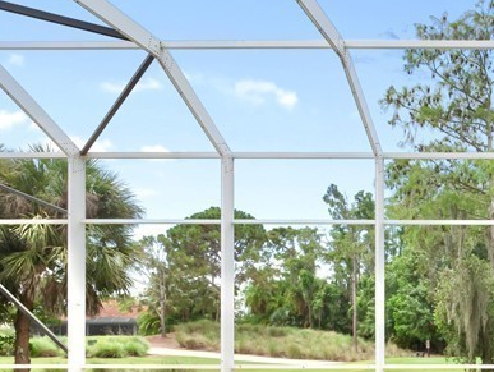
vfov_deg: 36.2
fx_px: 529
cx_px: 563
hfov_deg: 39.4
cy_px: 340
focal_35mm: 37
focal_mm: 7
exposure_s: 1/250
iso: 200
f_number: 7.1
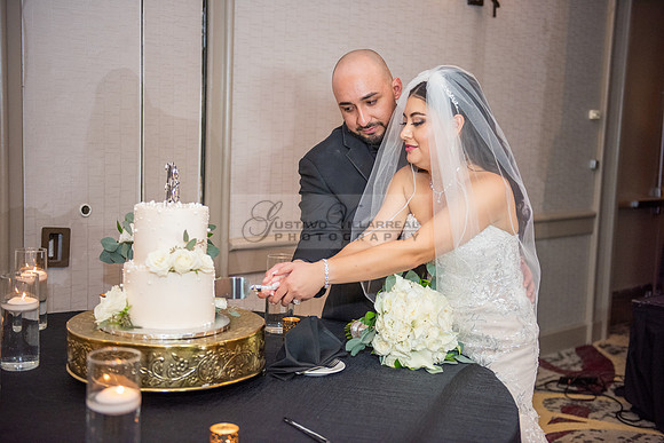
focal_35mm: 48
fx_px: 885
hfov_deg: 41.1
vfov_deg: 28.1
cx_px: 332
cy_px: 222
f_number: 2.8
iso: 1600
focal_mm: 48
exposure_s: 1/200
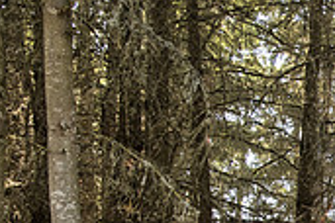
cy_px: 366
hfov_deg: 15.7
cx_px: 610
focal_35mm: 111
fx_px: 1033
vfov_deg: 11.6
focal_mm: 24
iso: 1250
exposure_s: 1/320
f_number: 4
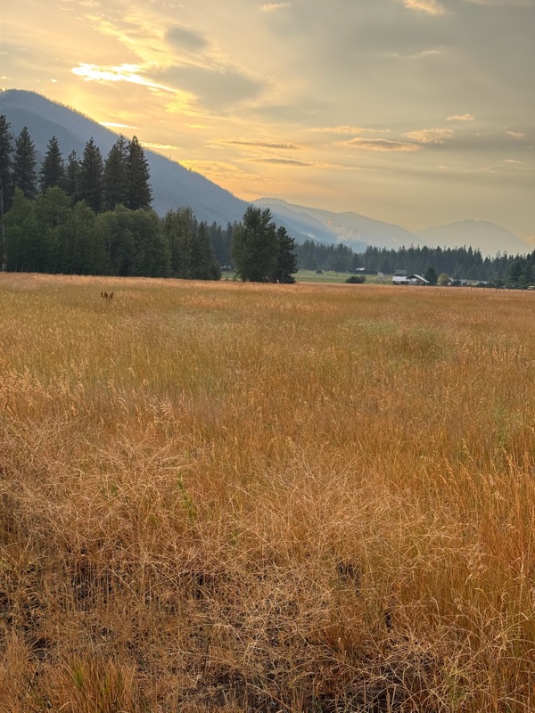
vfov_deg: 39.7
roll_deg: -3.9
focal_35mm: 48
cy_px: 356
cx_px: 268
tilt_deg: -4.3
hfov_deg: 30.3
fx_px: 989
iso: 64
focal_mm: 6.76
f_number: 1.78
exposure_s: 1/1043
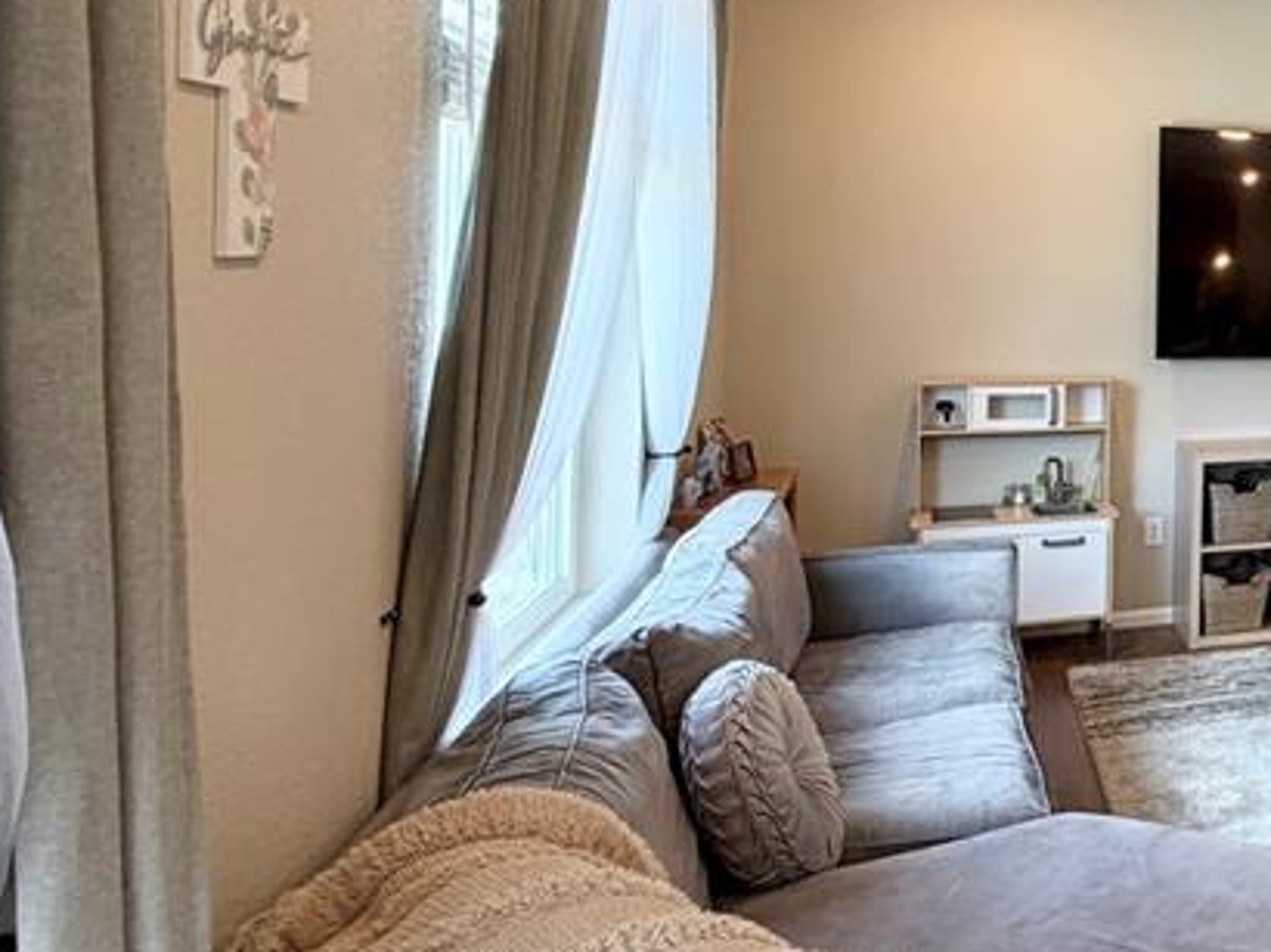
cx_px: 1544
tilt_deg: +0.3
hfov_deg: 38.2
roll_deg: -1.1
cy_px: 274
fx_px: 1284
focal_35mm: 35
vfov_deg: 39.9
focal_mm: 2.22
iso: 200
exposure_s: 1/120
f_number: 2.2
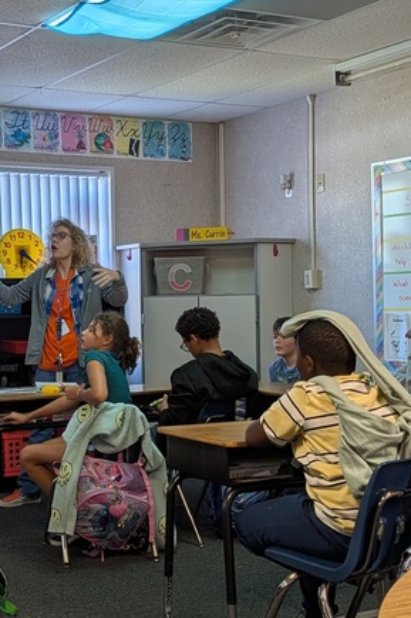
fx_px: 1011
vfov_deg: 33.9
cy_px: 336
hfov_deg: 22.7
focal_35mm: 59
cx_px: 100
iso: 18
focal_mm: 6.9
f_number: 1.68
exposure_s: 1/451
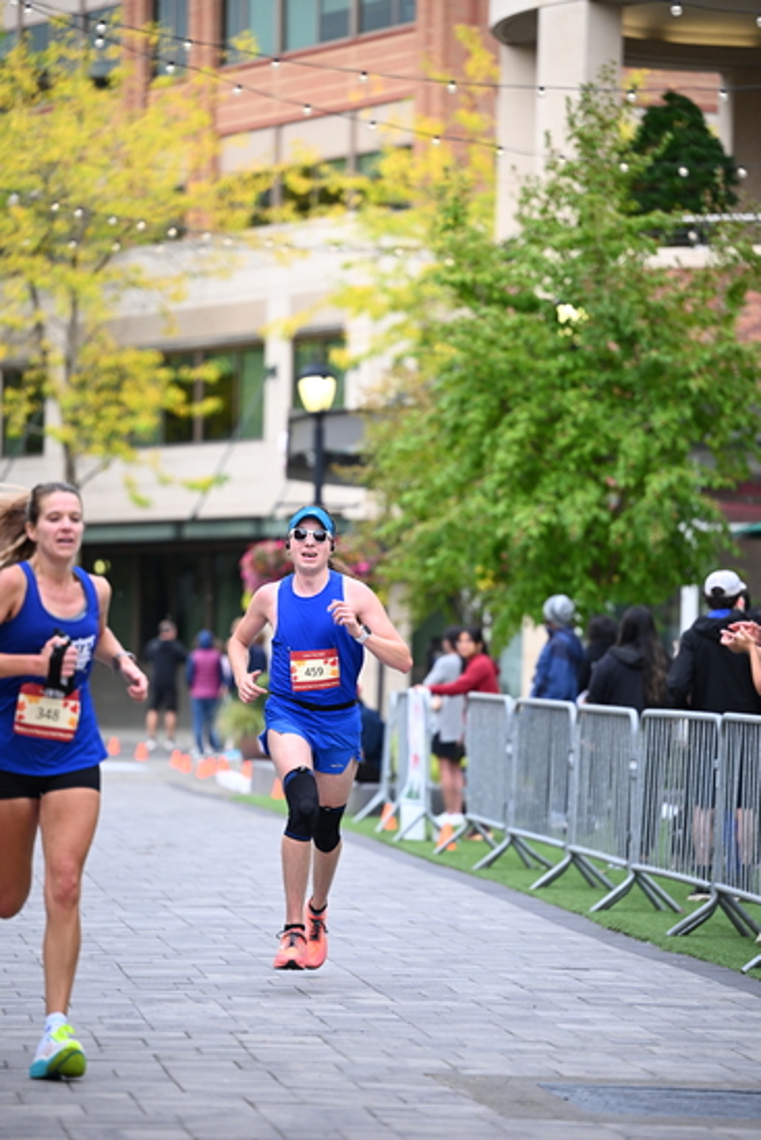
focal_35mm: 145
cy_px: 570
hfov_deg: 9.5
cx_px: 380
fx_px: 4594
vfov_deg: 14.1
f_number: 2.8
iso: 1000
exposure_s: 1/1600
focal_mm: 145
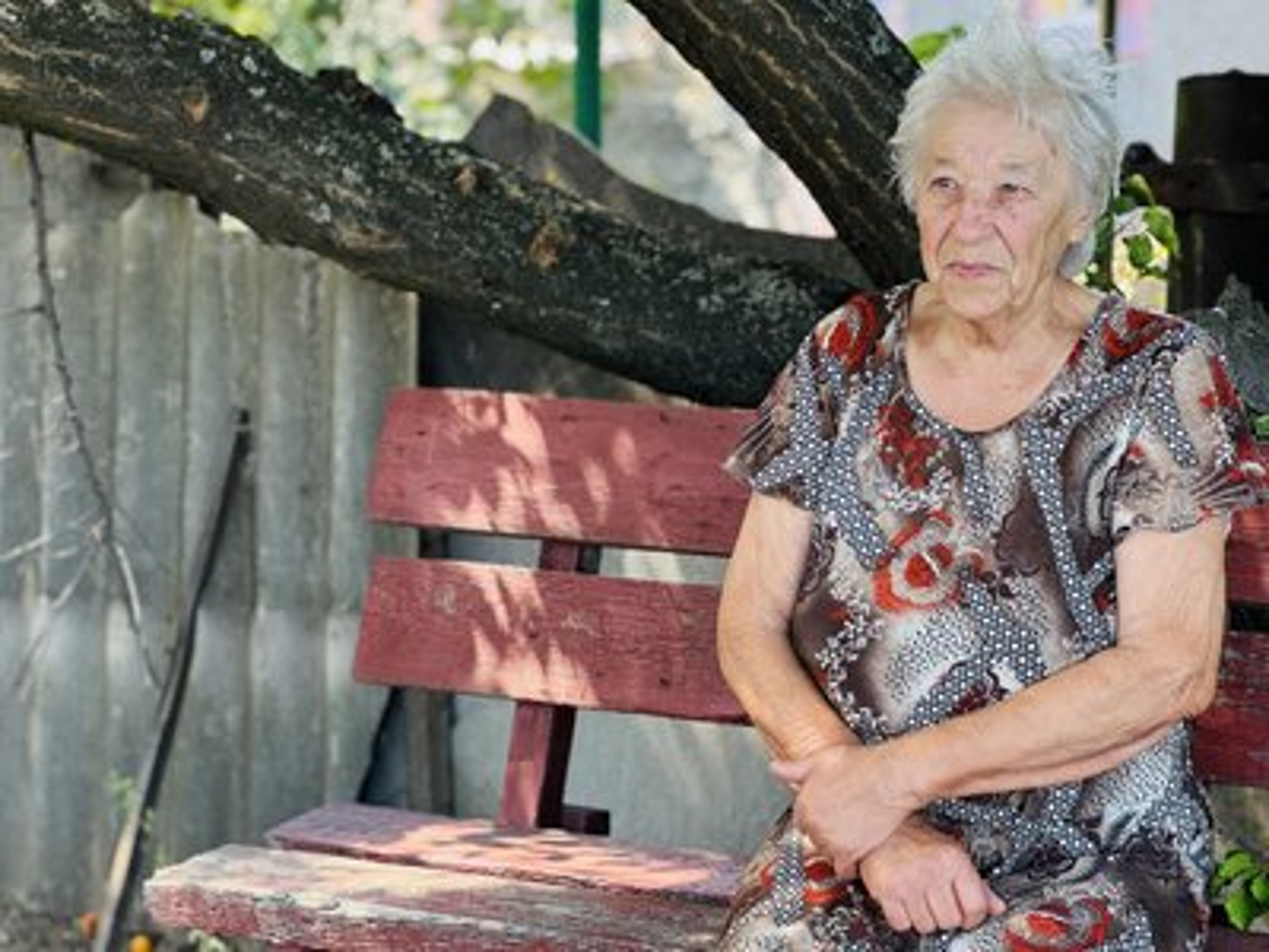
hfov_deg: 25.3
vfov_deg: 19.1
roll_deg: +0.5
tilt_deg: -9.2
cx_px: 634
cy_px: 476
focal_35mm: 77
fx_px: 2823
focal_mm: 9
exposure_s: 1/99
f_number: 2.8
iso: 80
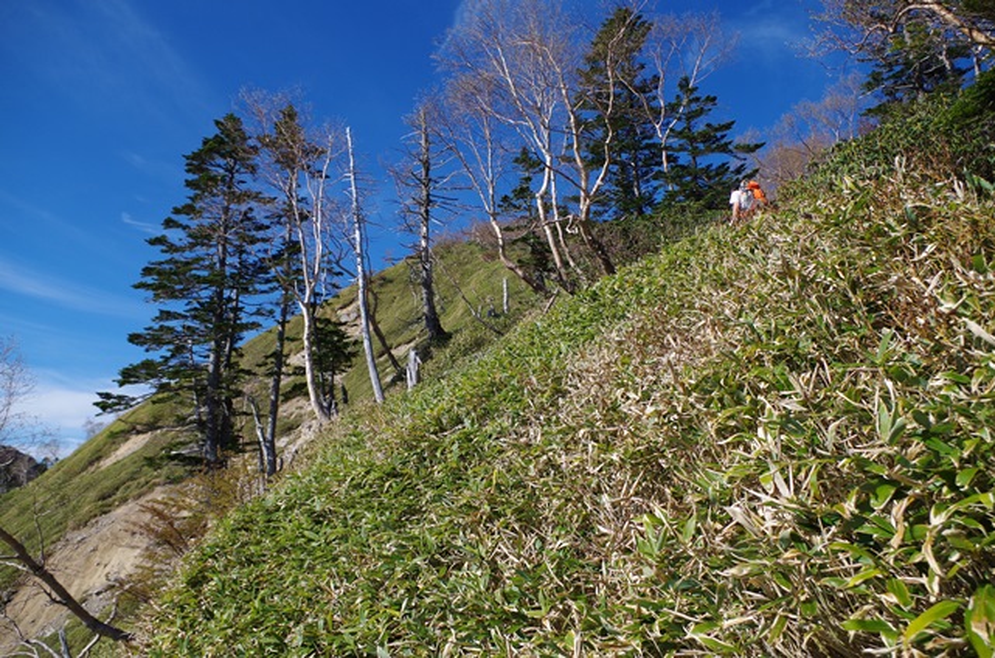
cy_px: 329
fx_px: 827
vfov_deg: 43.4
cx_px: 498
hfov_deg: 62.1
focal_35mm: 30
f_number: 6.3
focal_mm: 20
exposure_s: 1/250
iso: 100
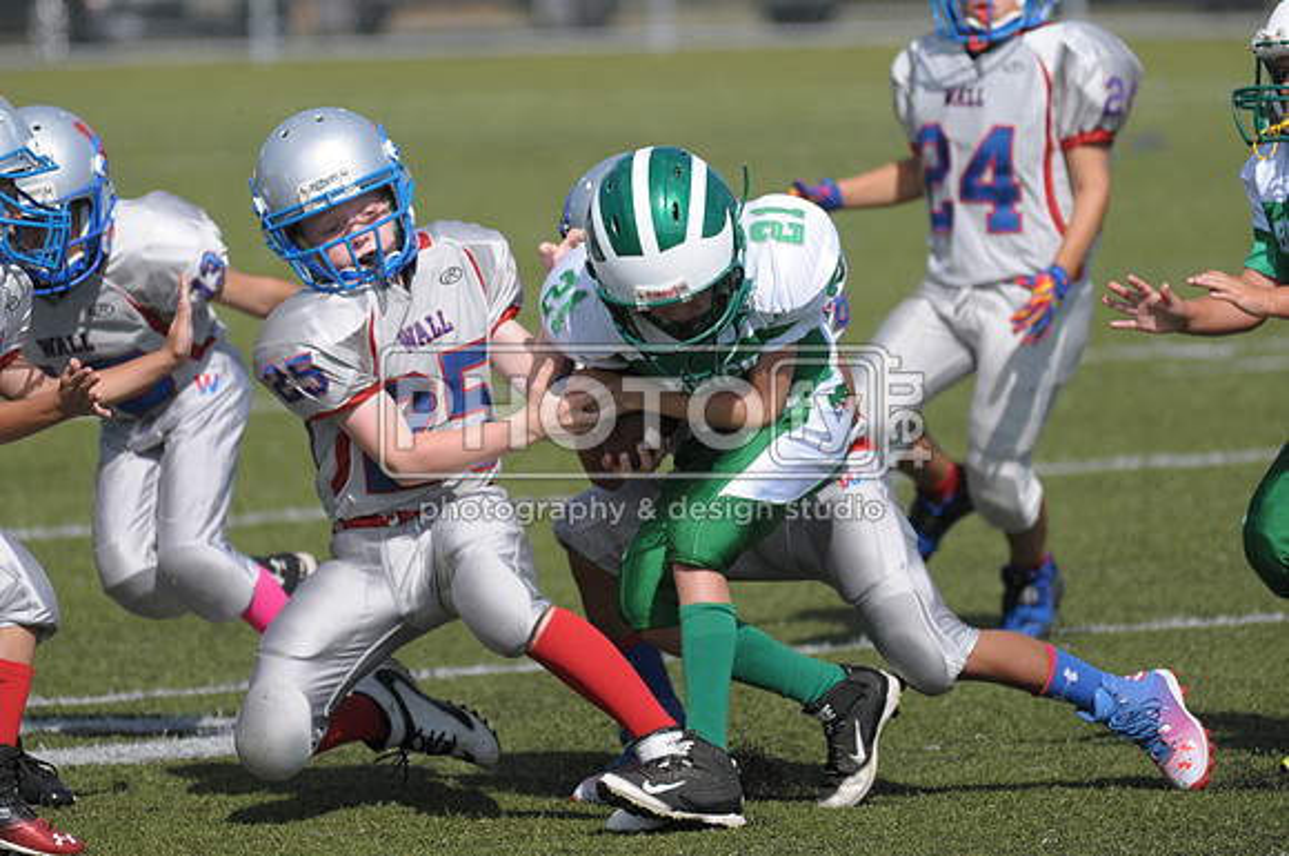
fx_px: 11799
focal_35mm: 330
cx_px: 644
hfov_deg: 6.3
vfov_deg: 4.2
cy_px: 428
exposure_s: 1/6400
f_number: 4
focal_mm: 220
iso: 640
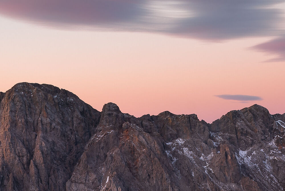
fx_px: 1001
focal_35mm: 126
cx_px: 185
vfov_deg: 10.9
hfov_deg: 16.2
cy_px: 152
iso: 100
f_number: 8
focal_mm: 35
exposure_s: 1/3
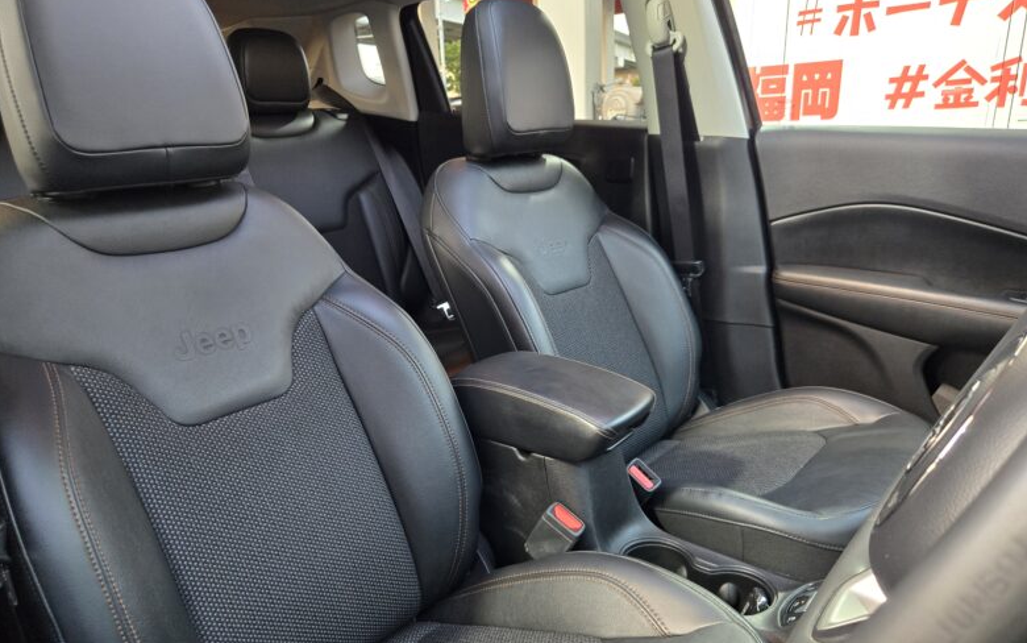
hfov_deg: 72.5
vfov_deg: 49.2
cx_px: 523
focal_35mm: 25
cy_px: 368
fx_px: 700
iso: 500
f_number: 1.8
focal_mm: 5.4
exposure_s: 1/120
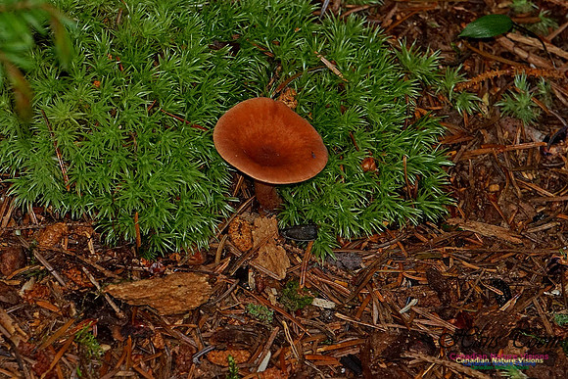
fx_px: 4971
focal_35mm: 315
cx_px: 284
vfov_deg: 4.4
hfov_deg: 6.5
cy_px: 190
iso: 1000
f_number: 13
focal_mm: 210
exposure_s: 1/60
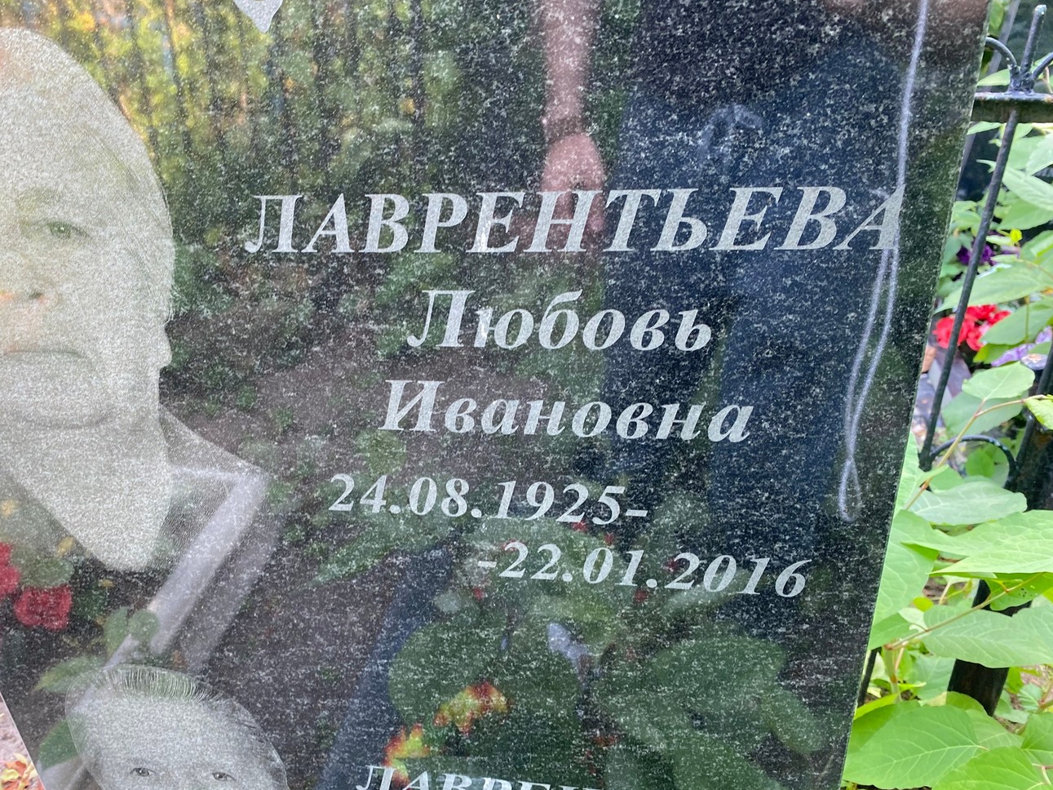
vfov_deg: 48.2
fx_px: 882
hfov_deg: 61.6
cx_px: 509
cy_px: 429
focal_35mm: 29
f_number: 1.8
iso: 125
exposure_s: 1/121
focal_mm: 4.25
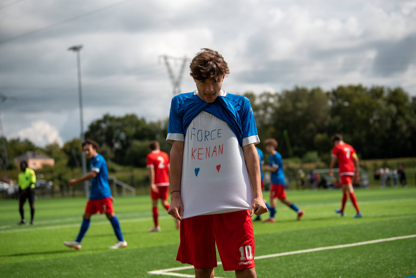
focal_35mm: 73
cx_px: 208
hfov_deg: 27.6
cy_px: 138
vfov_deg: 18.6
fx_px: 846
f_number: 2.8
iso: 125
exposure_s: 1/4000
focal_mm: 70
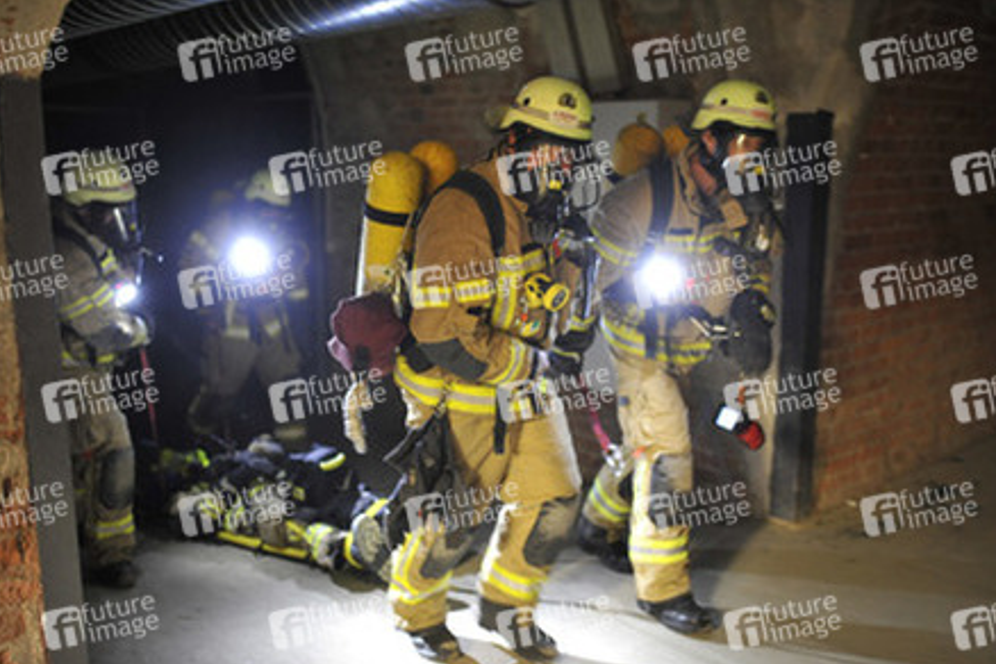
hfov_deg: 53.1
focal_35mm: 36
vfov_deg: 36.9
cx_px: 493
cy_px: 339
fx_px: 996
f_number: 1.4
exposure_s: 1/50
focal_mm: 35
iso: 2000
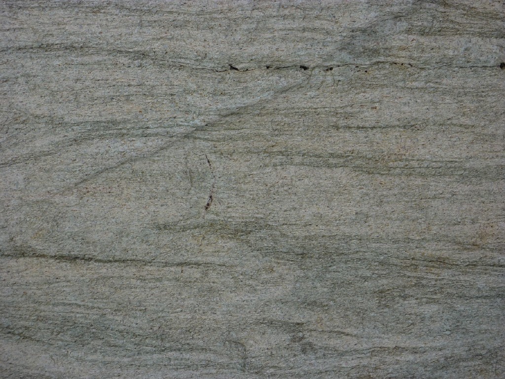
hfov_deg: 34.9
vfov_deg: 26.6
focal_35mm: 55
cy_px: 190
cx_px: 252
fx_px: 802
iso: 80
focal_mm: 9.1
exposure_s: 1/500
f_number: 3.9
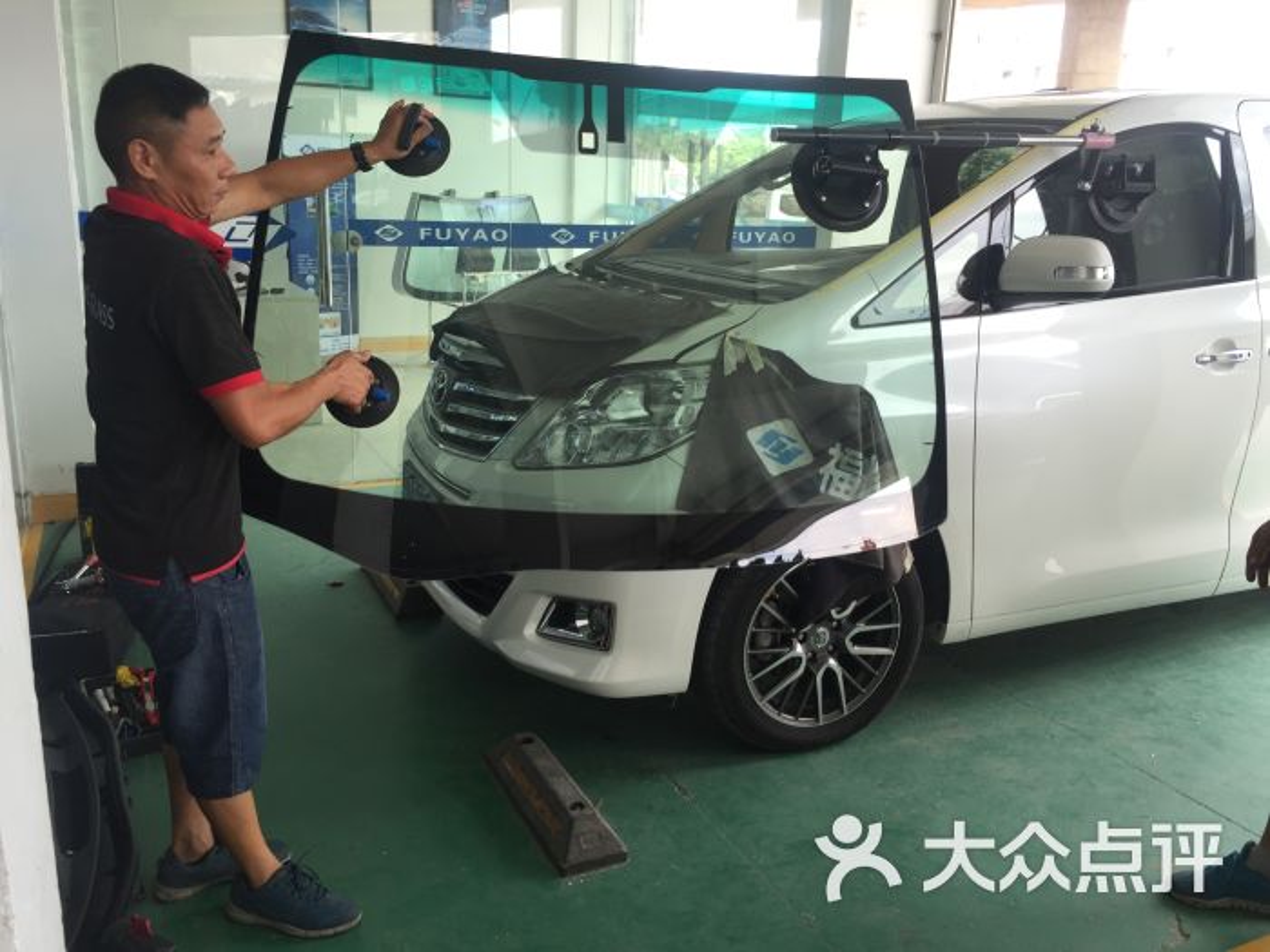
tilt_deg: -14.9
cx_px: 635
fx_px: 1064
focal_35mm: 29
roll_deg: -3.5
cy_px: 476
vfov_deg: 48.2
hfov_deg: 61.7
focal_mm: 4.15
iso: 32
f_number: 2.2
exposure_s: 1/60
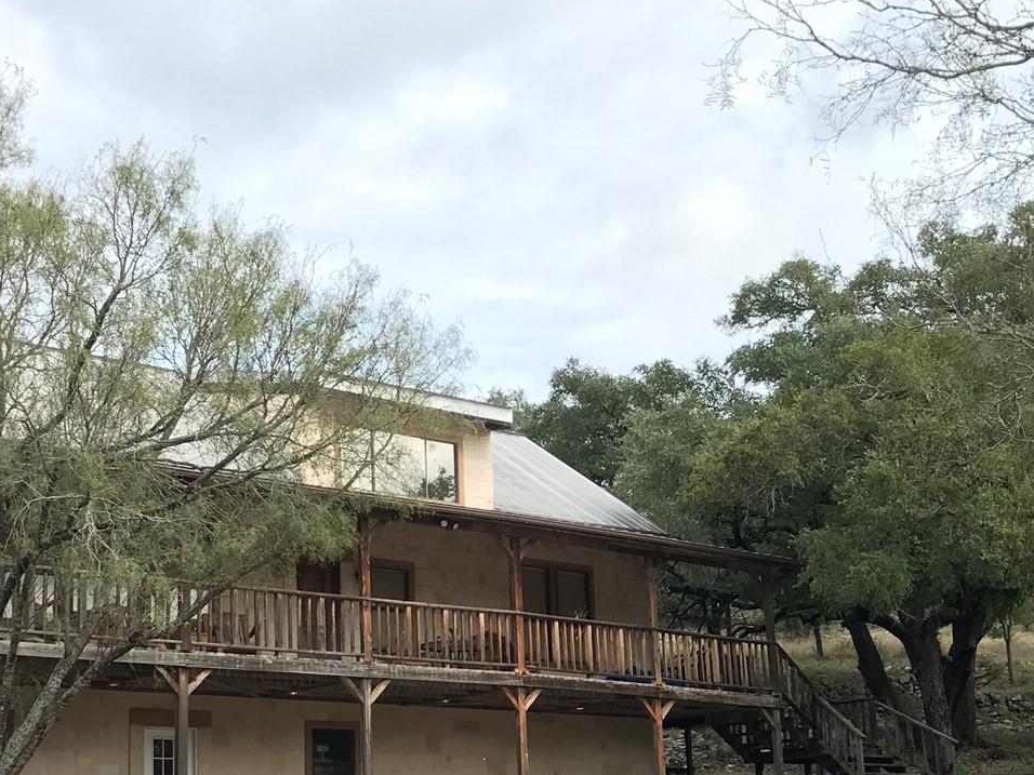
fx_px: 1792
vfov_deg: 24.3
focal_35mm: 60
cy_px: 539
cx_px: 480
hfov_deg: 32.2
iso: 20
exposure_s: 1/818
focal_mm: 3.99
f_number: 1.8
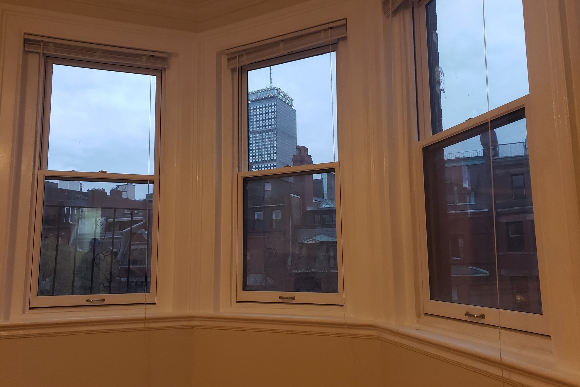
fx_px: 451
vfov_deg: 46.4
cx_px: 285
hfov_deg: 65.5
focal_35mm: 28
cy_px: 185
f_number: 2.4
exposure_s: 1/60
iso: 320
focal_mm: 4.3
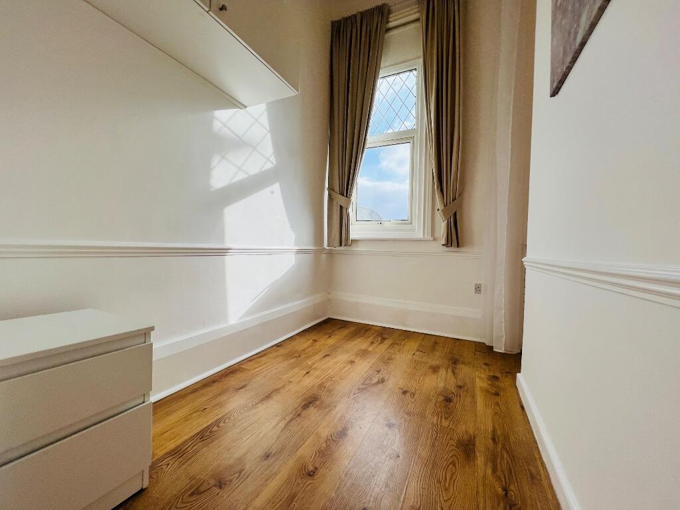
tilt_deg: -1.2
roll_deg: -1.7
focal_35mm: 13
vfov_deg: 89.9
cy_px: 255
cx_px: 340
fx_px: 255
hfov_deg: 106.2
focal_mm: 1.57
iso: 32
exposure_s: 1/690
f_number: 1.8
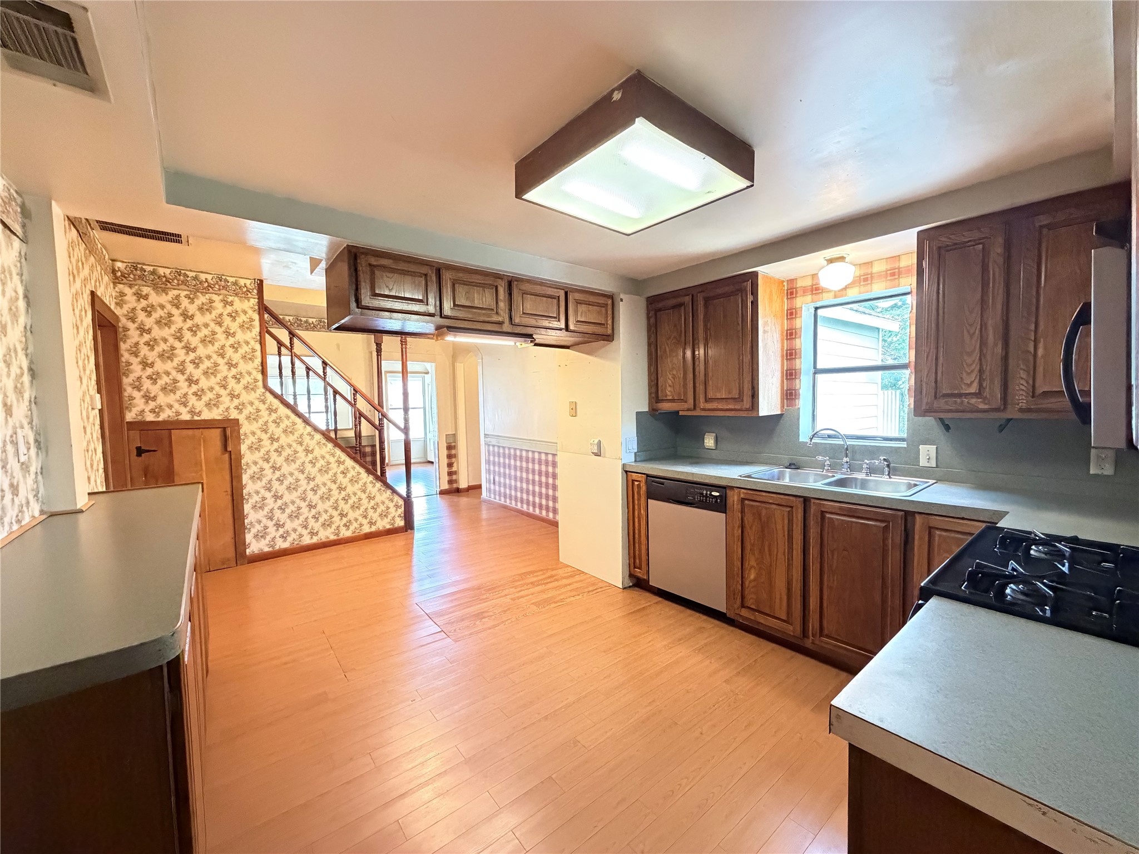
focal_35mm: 14
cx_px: 570
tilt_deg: -3.4
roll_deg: +0.9
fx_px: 461
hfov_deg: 102.1
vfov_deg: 85.7
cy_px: 427
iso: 1000
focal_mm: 2.22
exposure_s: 1/60
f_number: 2.2
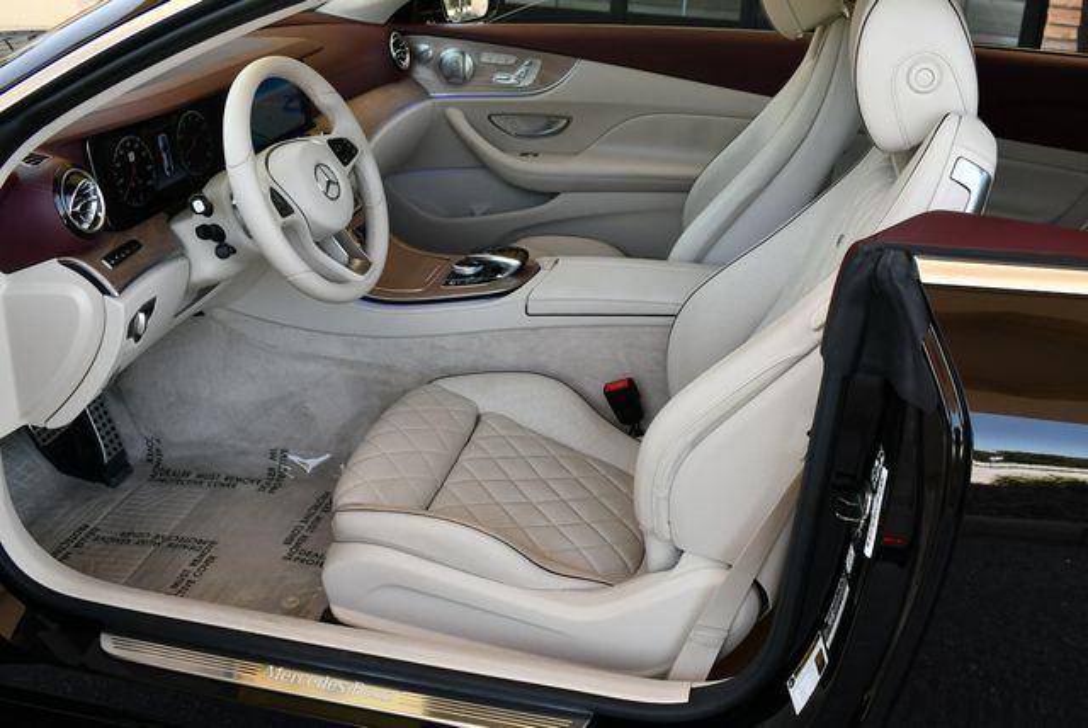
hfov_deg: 53.1
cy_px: 364
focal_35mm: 36
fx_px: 1089
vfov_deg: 36.9
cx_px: 544
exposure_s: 1/250
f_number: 5
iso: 400
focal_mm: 18
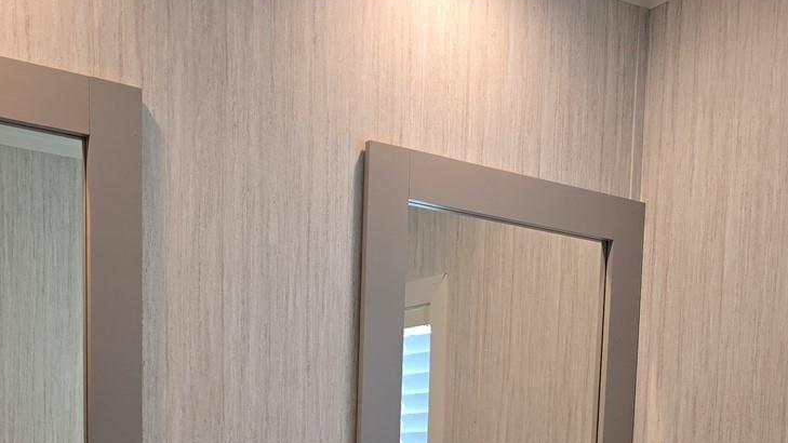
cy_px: 637
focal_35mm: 55
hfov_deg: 37.8
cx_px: 363
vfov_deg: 19.4
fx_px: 1149
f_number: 1.7
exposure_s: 1/120
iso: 64
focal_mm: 6.3
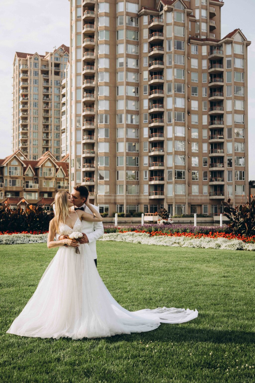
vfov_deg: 39.6
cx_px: 128
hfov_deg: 27.0
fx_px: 531
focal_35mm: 50
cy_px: 192
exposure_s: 1/640
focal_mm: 50
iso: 100
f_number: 4
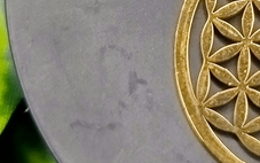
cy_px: -87
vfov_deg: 11.2
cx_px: 322
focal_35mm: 112
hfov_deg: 17.6
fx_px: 794
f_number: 1.7
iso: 250
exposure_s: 1/50
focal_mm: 5.31
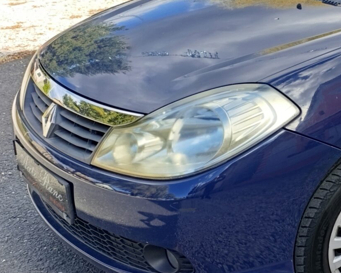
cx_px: 428
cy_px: 74
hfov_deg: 24.2
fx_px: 707
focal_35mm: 70
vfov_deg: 21.7
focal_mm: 6.14
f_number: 1.6
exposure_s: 1/152
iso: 50
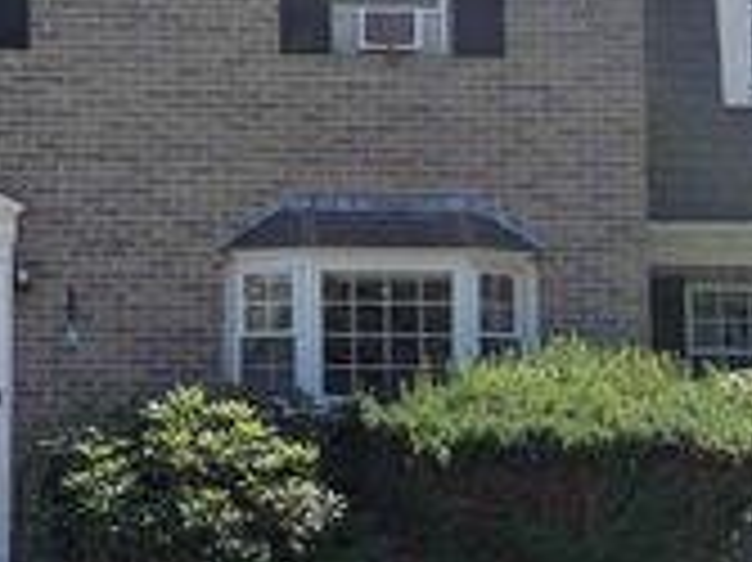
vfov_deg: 19.6
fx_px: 1628
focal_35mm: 75
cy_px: 330
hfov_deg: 25.4
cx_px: 108
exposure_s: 1/1869
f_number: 1.89
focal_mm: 5.43
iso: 42
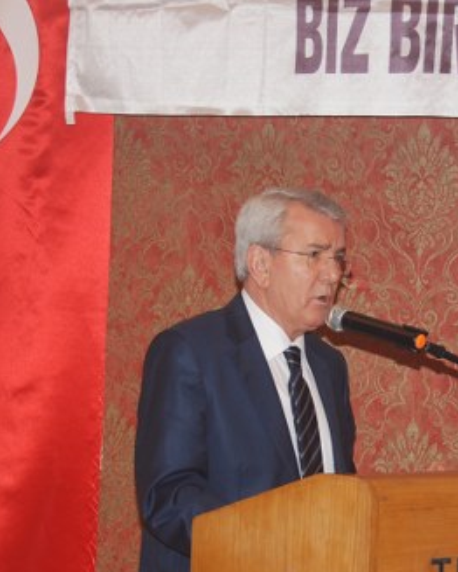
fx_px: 2336
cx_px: 360
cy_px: 467
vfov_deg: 13.9
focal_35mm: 138
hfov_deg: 11.2
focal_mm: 40
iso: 200
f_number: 4.5
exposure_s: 1/60
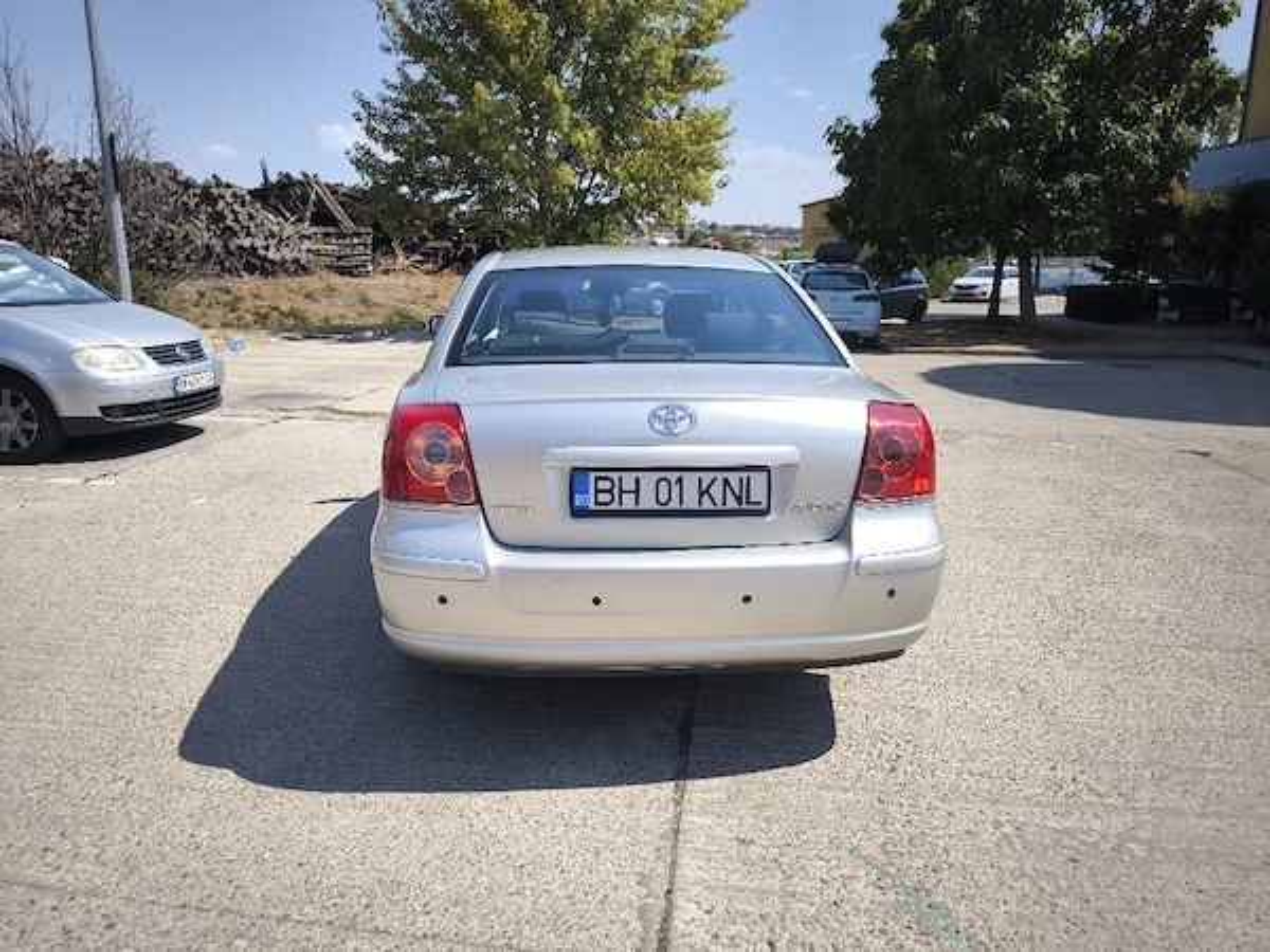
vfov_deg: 56.8
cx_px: 635
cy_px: 476
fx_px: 881
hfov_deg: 71.6
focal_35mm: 24
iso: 50
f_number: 1.9
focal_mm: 6.92
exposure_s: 1/2500
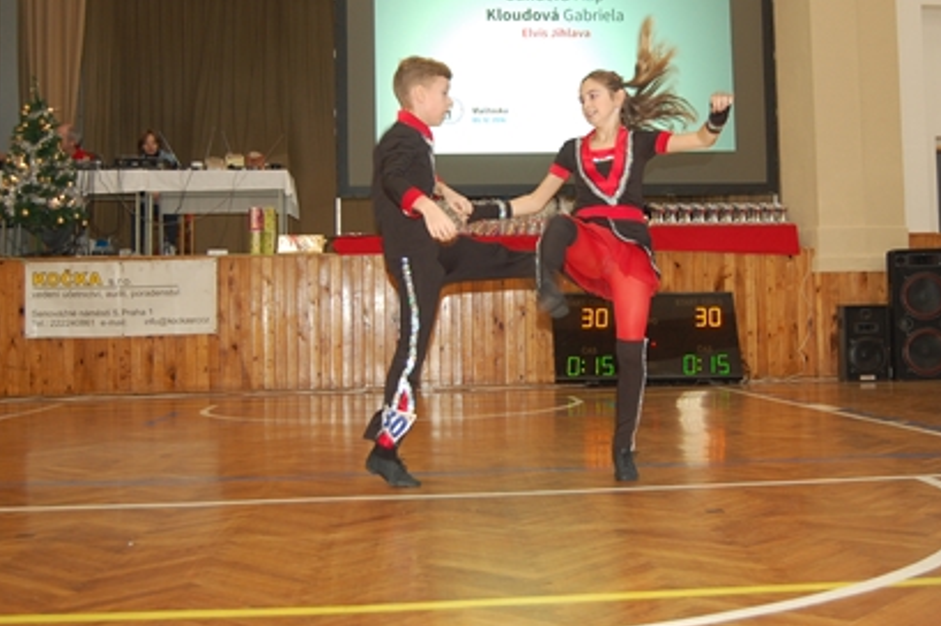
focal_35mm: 44
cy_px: 260
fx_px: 1149
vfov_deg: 30.4
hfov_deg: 44.5
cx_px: 522
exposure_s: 1/60
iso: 400
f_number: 4
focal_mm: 24
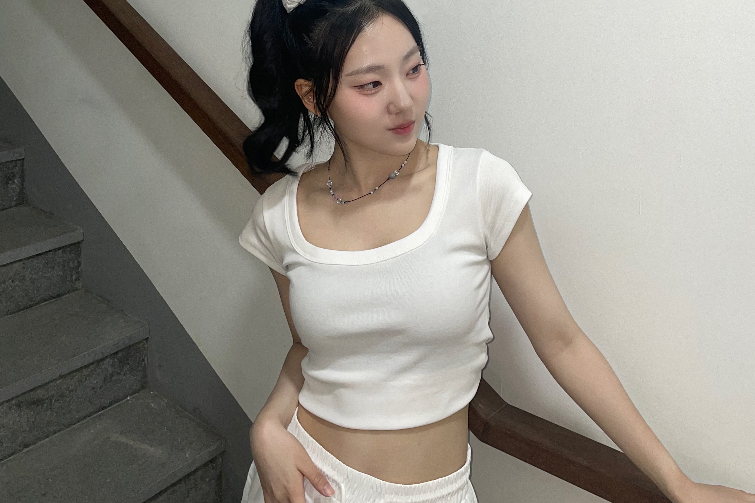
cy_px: 69
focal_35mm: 37
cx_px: 373
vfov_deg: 34.3
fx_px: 776
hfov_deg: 51.9
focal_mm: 4.2
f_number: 1.6
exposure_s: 1/51
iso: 50
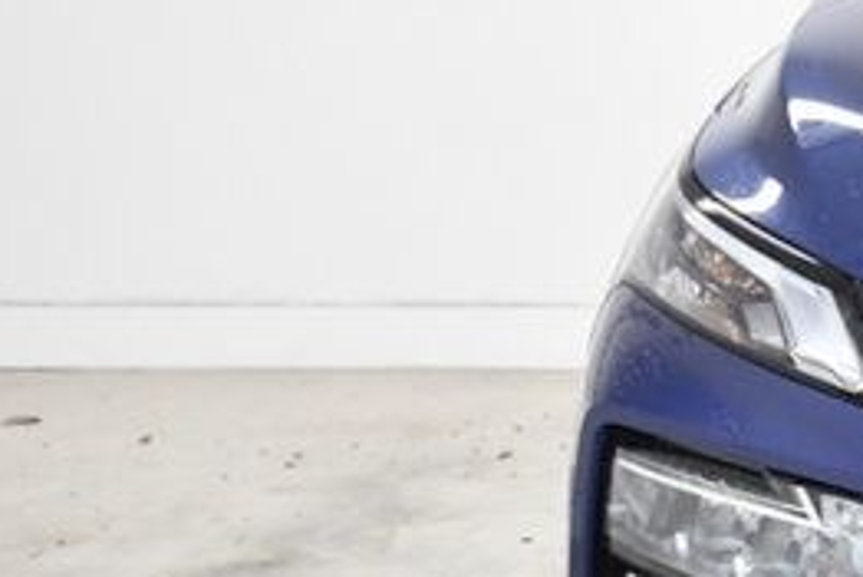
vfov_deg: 10.3
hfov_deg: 13.7
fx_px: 3190
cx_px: 1571
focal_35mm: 133
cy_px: 298
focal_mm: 23
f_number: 5.6
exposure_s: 1/320
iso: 2500
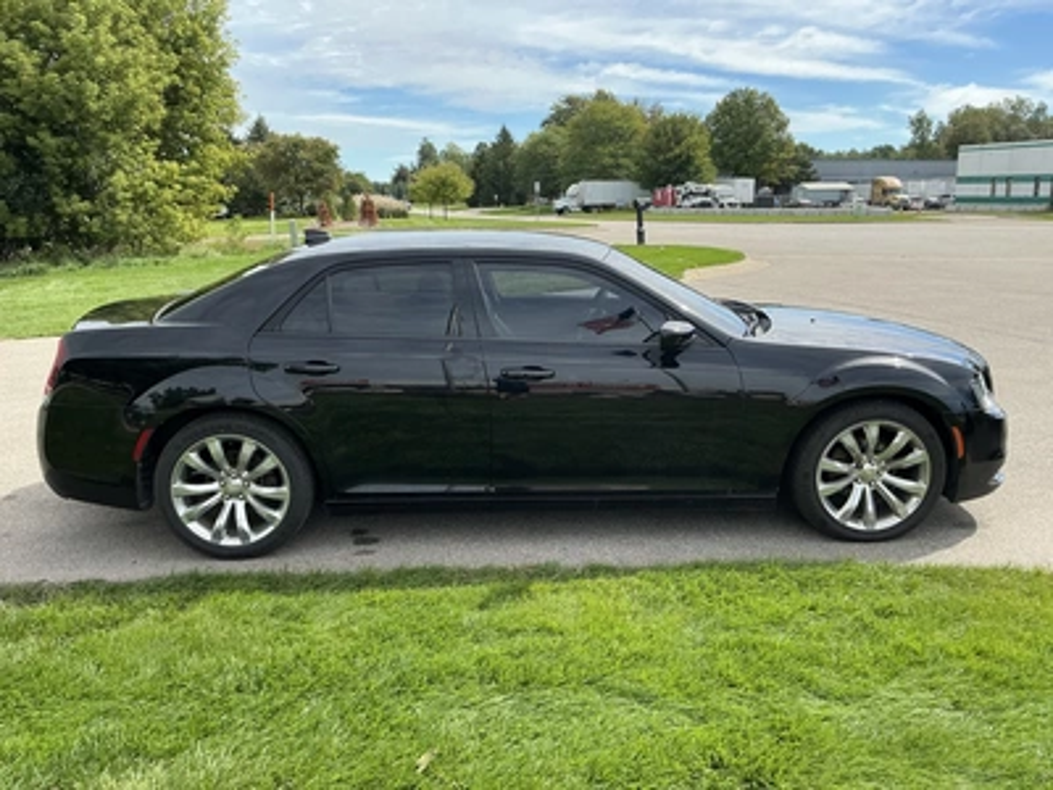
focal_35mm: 28
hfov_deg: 63.4
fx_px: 852
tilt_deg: -10.9
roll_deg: +0.7
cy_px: 395
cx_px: 526
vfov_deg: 49.7
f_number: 1.8
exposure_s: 1/929
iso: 25
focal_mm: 3
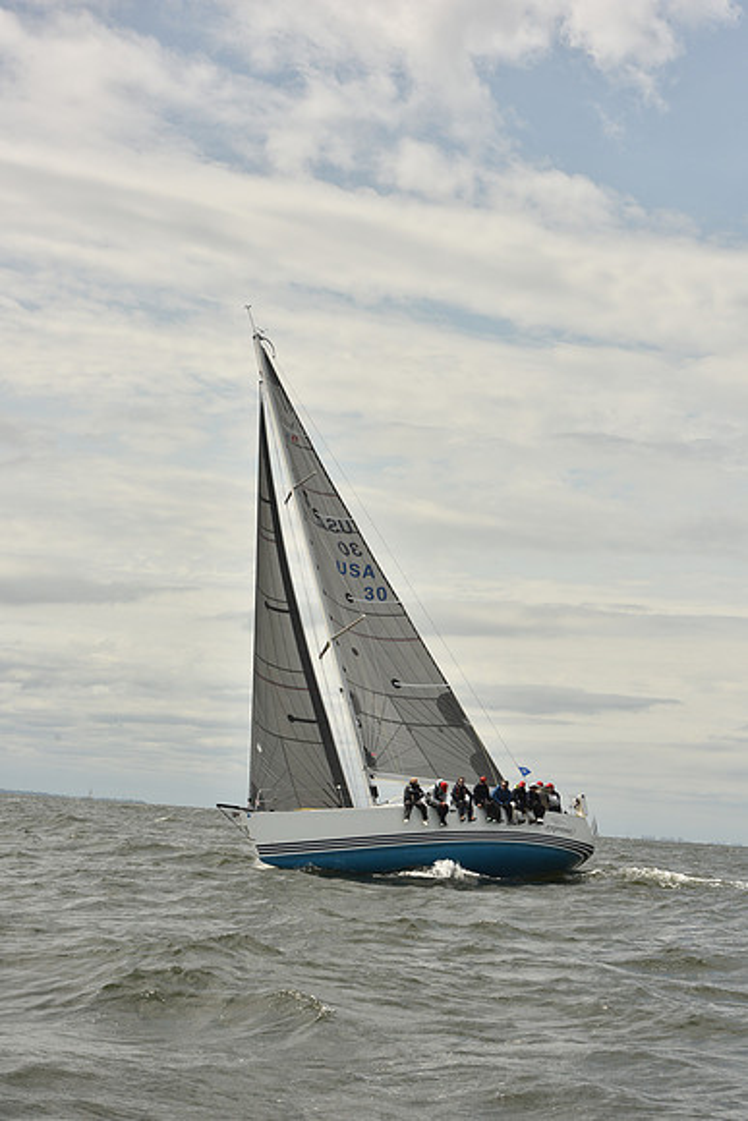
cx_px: 374
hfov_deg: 19.5
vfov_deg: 28.8
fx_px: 2180
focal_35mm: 70
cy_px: 560
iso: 250
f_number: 10
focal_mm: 70
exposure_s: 1/800
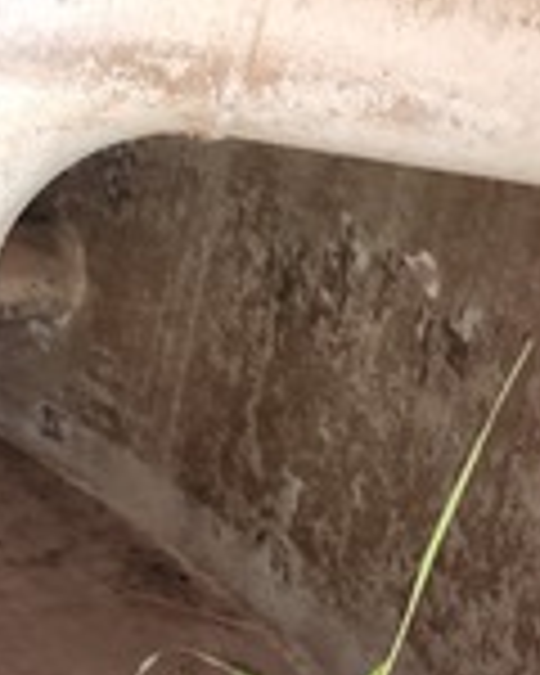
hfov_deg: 19.2
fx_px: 1598
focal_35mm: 80
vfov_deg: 23.8
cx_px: 216
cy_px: 331
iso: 800
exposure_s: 1/120
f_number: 1.8
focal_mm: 5.54
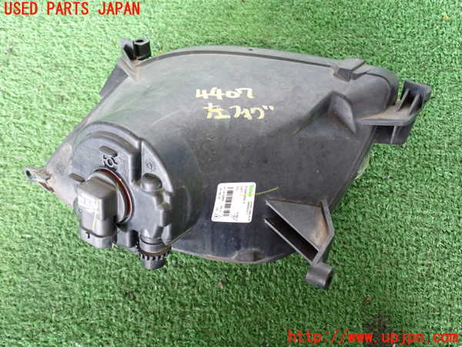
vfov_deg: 37.7
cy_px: 174
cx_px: 231
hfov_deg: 49.0
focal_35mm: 38
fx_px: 507
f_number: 2.7
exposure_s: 1/40
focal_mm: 6.83
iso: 640
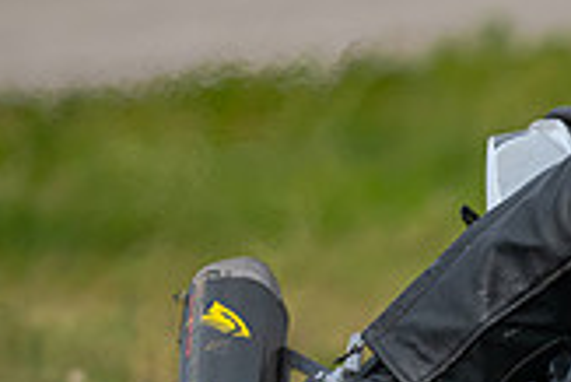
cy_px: 496
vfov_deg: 0.6
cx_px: 900
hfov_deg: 1.0
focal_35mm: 2137
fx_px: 33925
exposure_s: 1/1250
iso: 500
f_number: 6.3
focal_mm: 600
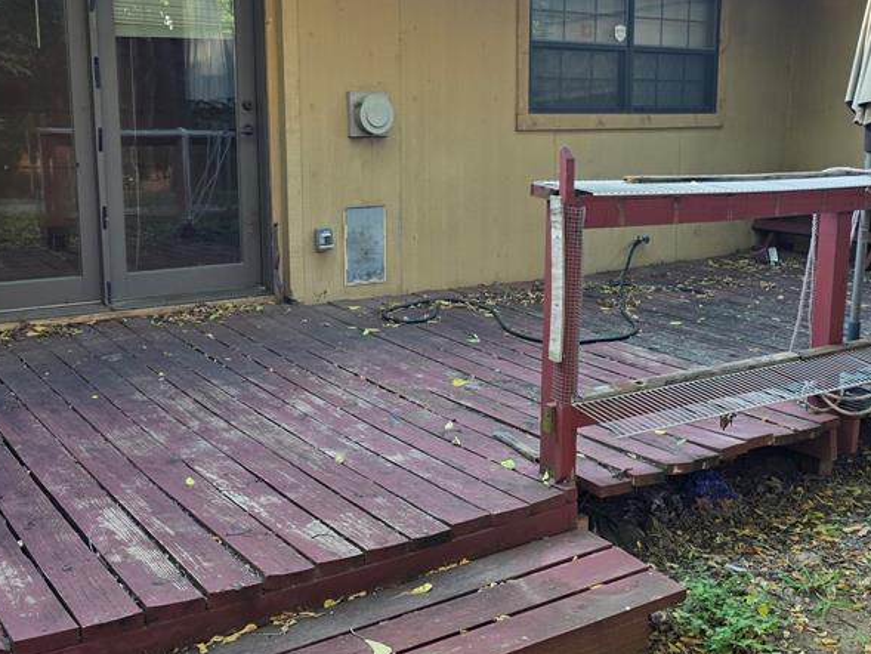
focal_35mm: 40
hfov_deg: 46.6
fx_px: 1007
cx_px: 501
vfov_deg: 35.9
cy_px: 281
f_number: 1.7
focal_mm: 6.3
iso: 64
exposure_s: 1/180
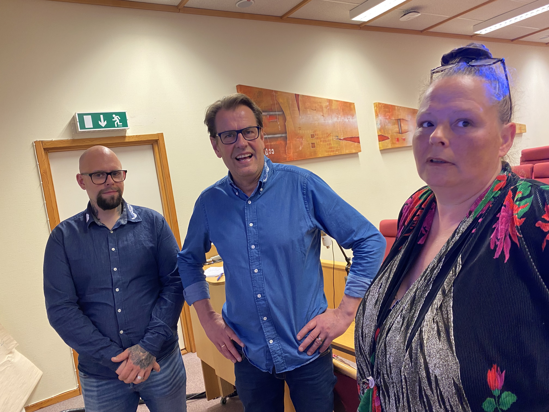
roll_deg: +8.5
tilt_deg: -5.6
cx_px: 274
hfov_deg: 67.3
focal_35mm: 26
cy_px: 206
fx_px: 412
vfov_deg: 53.1
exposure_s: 1/50
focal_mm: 4.25
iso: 125
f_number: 1.8
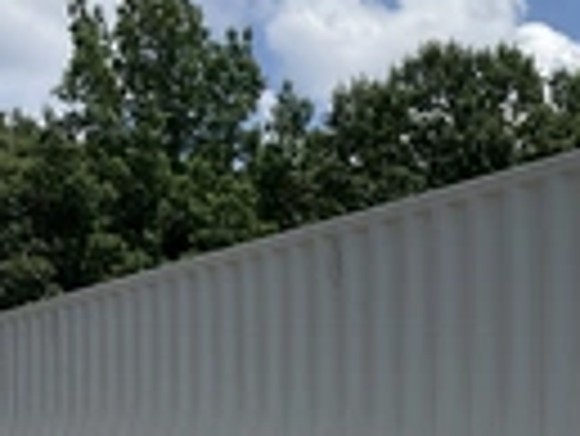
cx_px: 674
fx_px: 1509
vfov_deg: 15.9
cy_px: 490
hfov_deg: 20.5
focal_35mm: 90
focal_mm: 3
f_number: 1.8
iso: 25
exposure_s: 1/2667
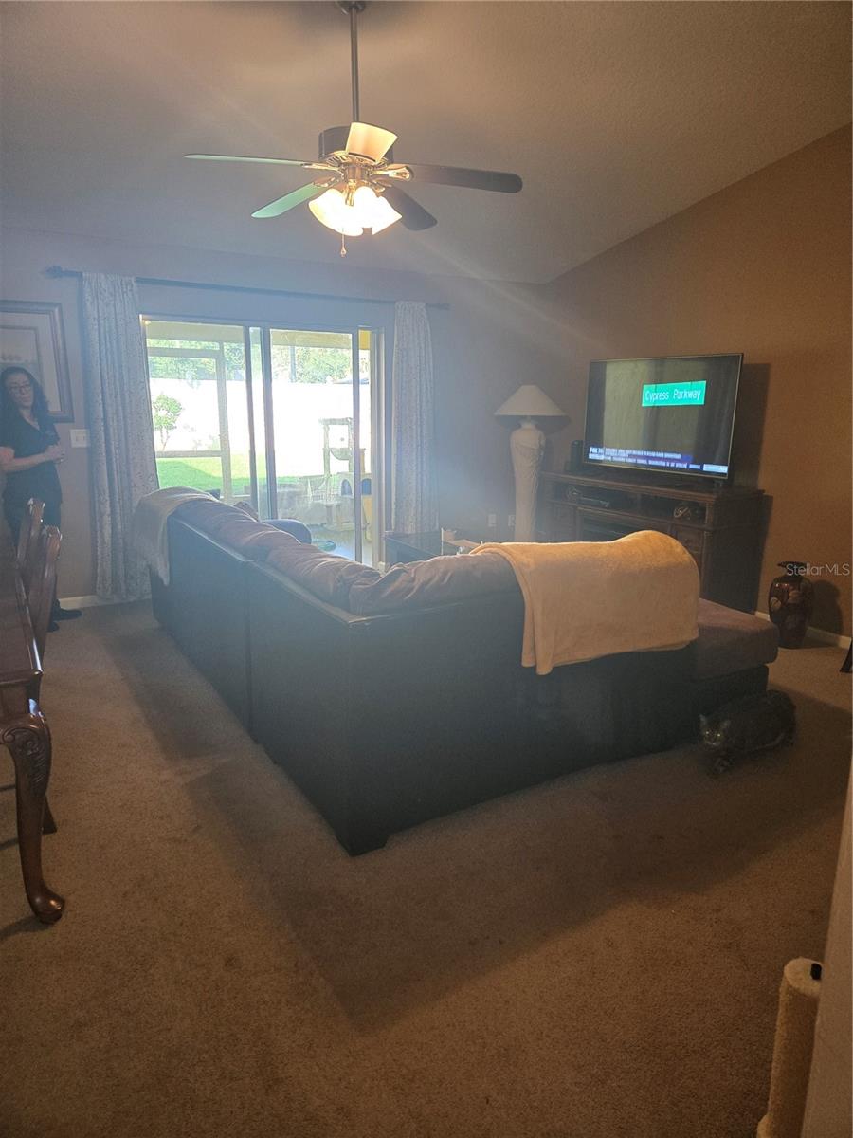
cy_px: 569
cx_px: 426
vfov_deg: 73.9
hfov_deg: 58.9
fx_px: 756
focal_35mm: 23
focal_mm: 5.4
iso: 250
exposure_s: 1/120
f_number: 1.8
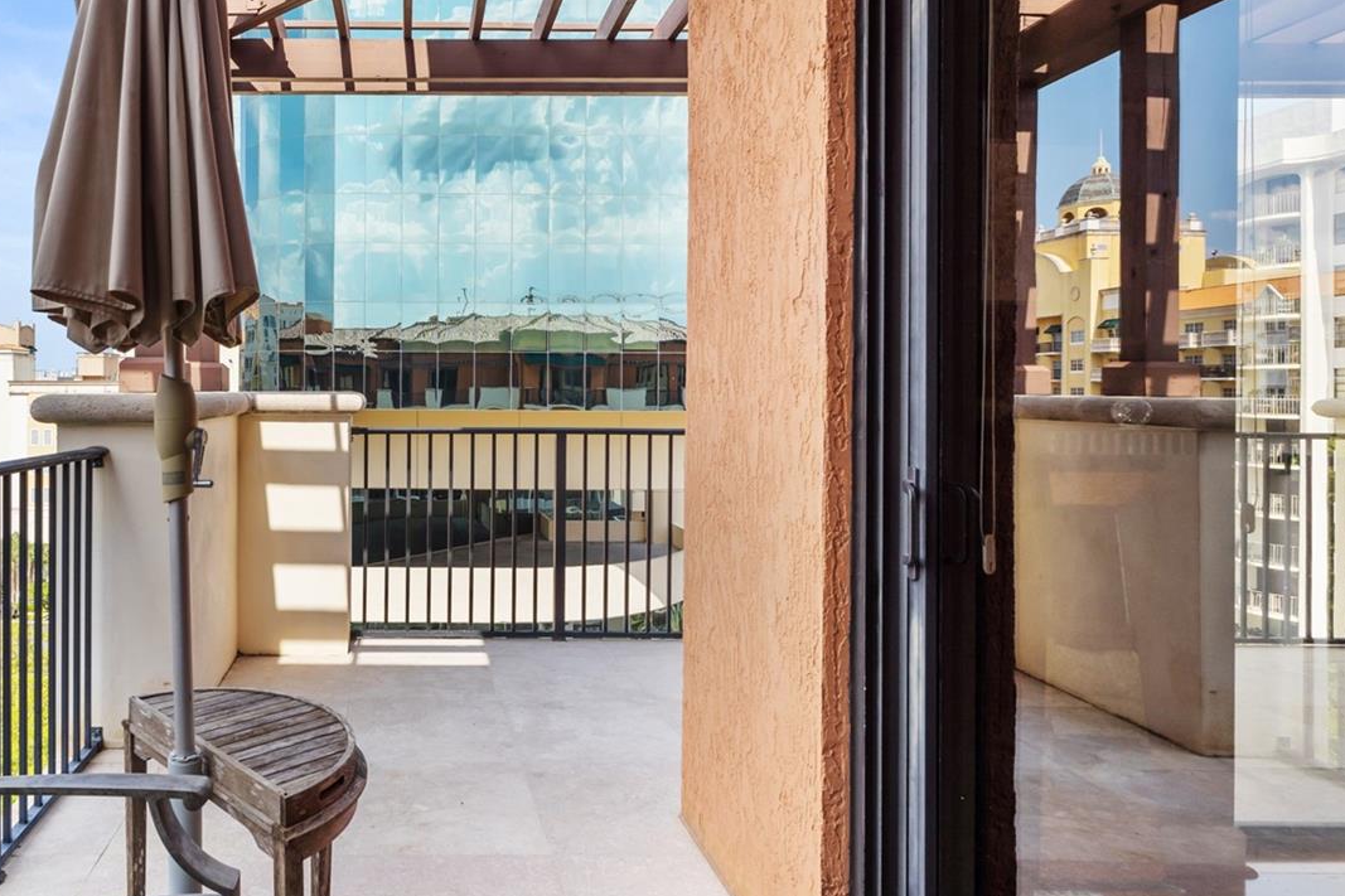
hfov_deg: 70.2
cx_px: 384
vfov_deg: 52.9
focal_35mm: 24
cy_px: 387
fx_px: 896
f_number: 9
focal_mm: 16
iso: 250
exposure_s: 1/125
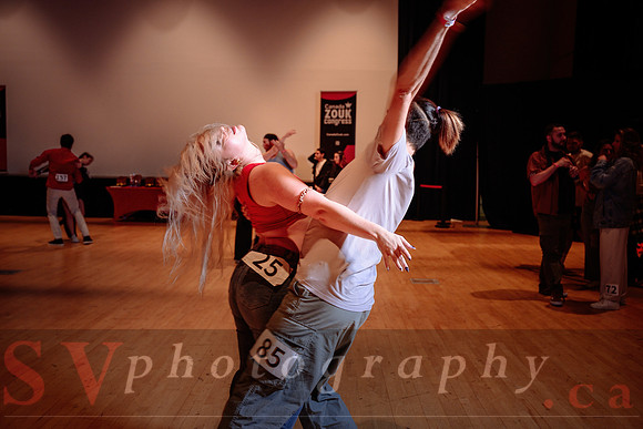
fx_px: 581
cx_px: 322
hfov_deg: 58.0
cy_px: 214
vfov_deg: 40.6
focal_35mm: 32
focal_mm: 32.5
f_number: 3.5
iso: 500
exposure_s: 1/60
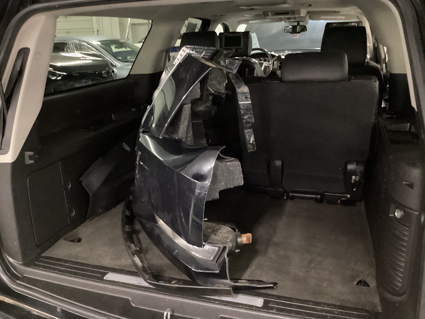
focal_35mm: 31
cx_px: 212
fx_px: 381
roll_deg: +1.9
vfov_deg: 45.4
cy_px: 160
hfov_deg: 58.4
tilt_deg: -20.4
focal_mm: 3.3
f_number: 2.4
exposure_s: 1/15
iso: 800
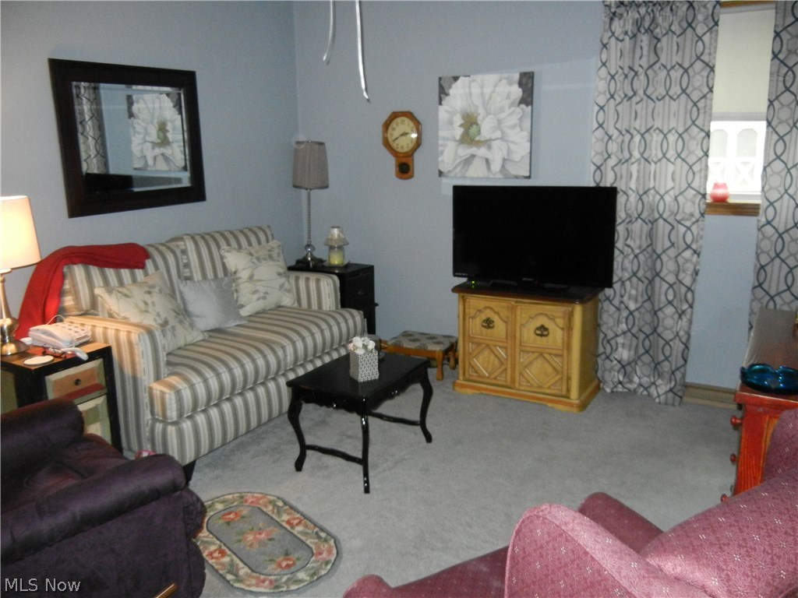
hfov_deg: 60.0
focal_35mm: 30
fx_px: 692
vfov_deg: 46.8
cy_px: 299
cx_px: 399
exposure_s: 1/30
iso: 800
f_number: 3.5
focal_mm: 5.4
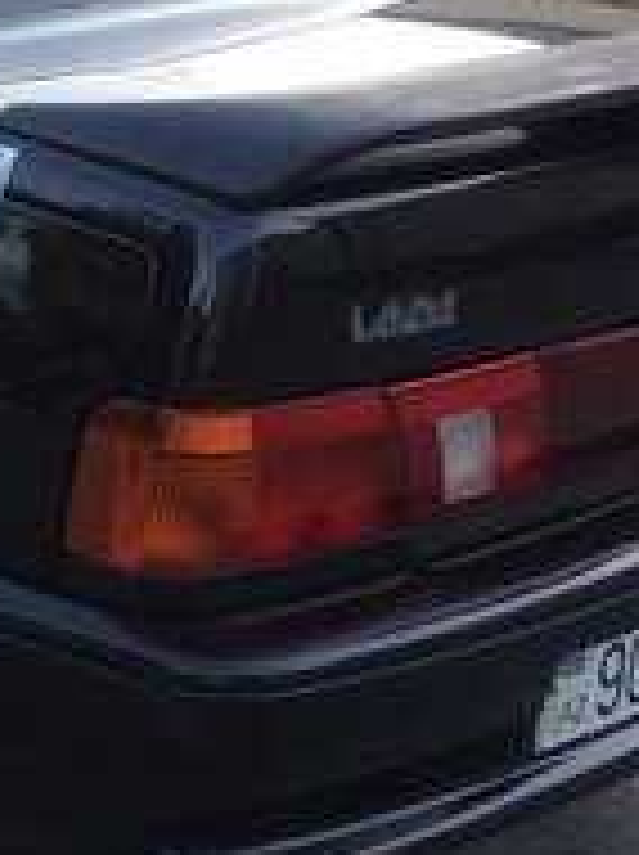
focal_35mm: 101
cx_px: -531
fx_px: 2492
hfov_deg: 13.1
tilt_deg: -13.0
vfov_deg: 19.3
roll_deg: -1.4
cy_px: 196
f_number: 2.2
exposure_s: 1/33
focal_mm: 4.15
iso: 32
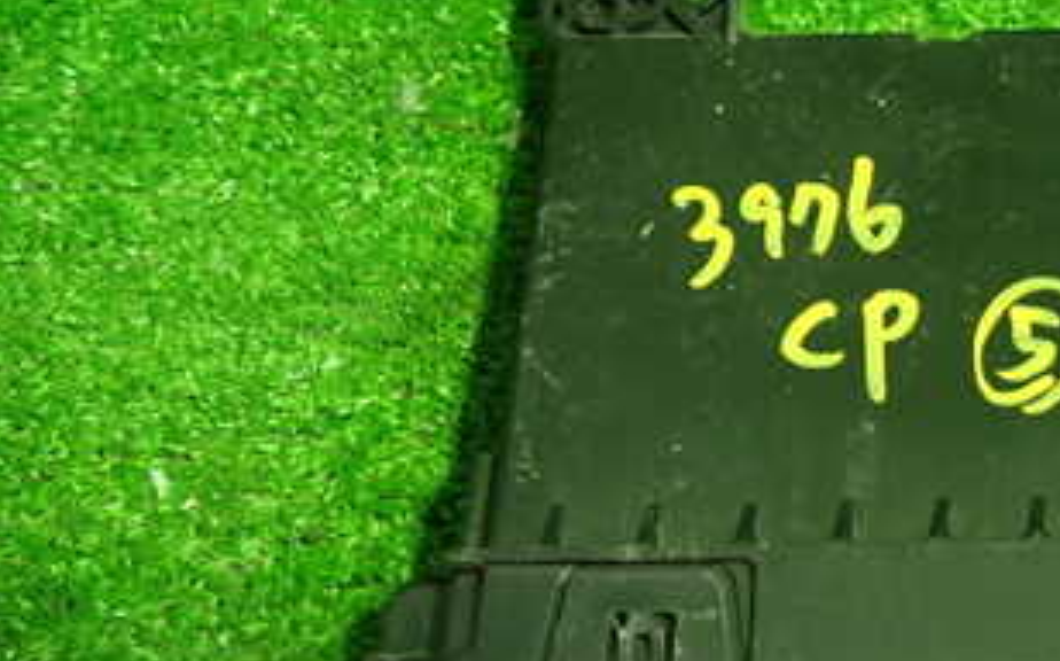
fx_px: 1790
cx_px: 1026
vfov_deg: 20.9
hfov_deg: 30.9
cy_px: 320
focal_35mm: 62
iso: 500
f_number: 2.3
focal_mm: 5.4
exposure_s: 1/30
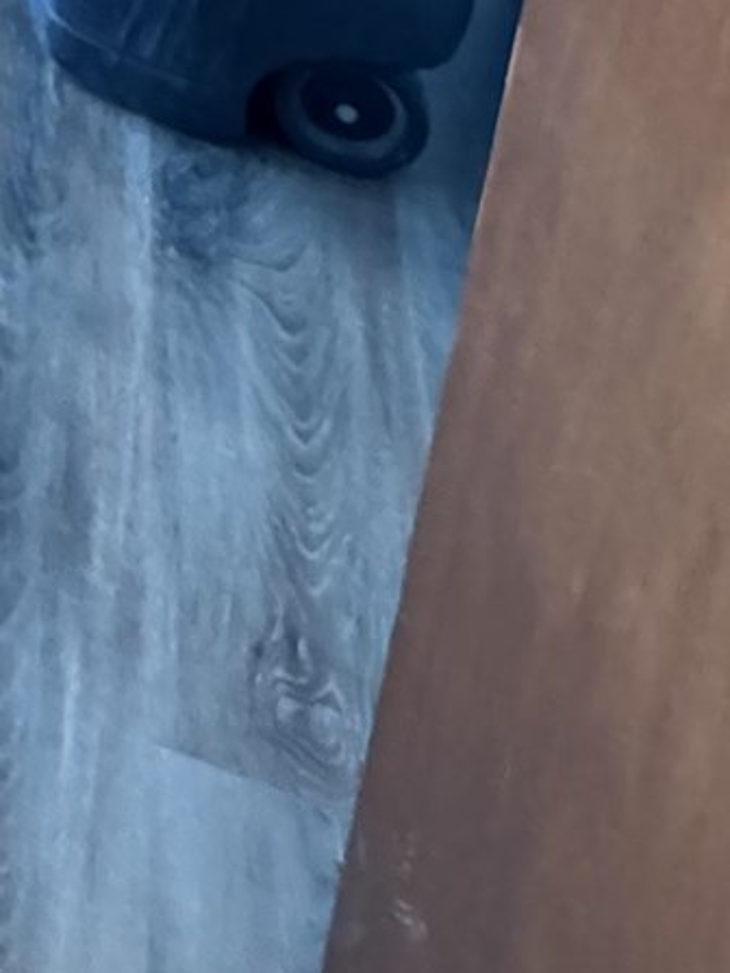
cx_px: -730
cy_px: -943
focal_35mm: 72
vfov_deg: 18.5
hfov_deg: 16.0
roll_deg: -0.4
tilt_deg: -15.0
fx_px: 2024
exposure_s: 1/60
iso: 1000
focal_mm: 2.22
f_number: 2.2
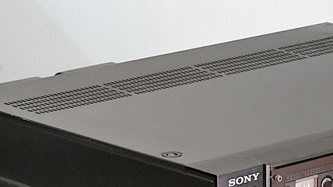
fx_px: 1943
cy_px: 150
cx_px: 274
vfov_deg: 5.5
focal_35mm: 220
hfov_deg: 9.8
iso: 400
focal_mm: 16.1
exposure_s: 1/20
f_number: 5
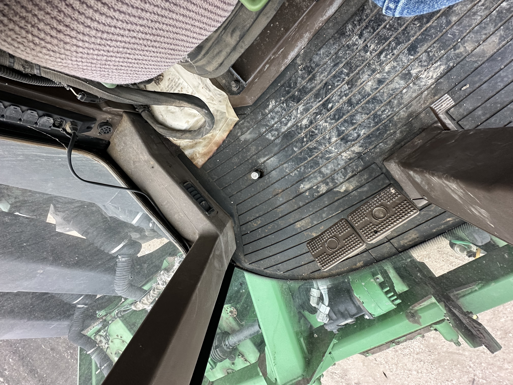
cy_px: 192
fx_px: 207
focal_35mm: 14
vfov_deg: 85.7
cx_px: 256
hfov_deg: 102.1
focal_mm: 2.22
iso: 200
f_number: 2.2
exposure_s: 1/99
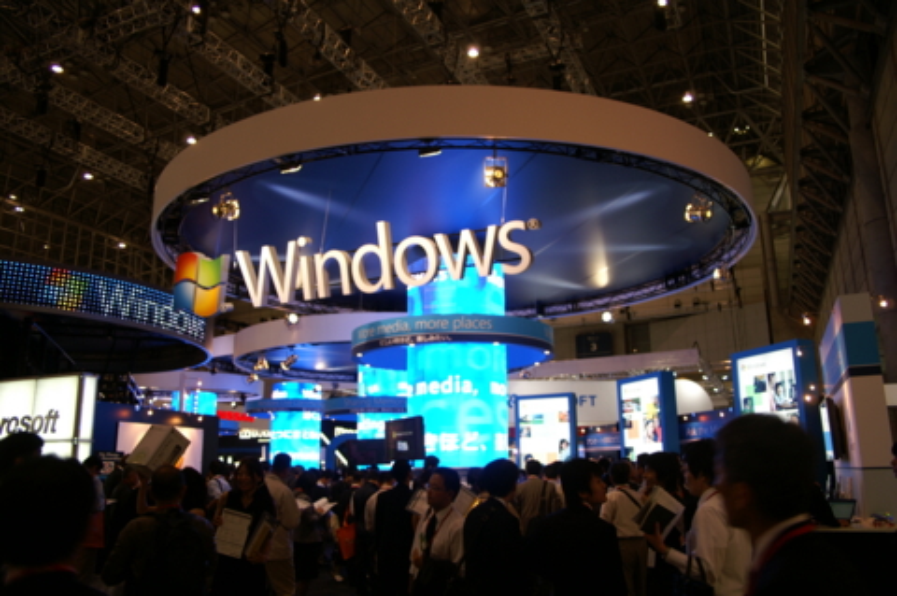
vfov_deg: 47.8
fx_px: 672
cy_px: 298
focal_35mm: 27
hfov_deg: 67.4
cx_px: 448
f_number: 3.5
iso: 125
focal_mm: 18
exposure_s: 1/30
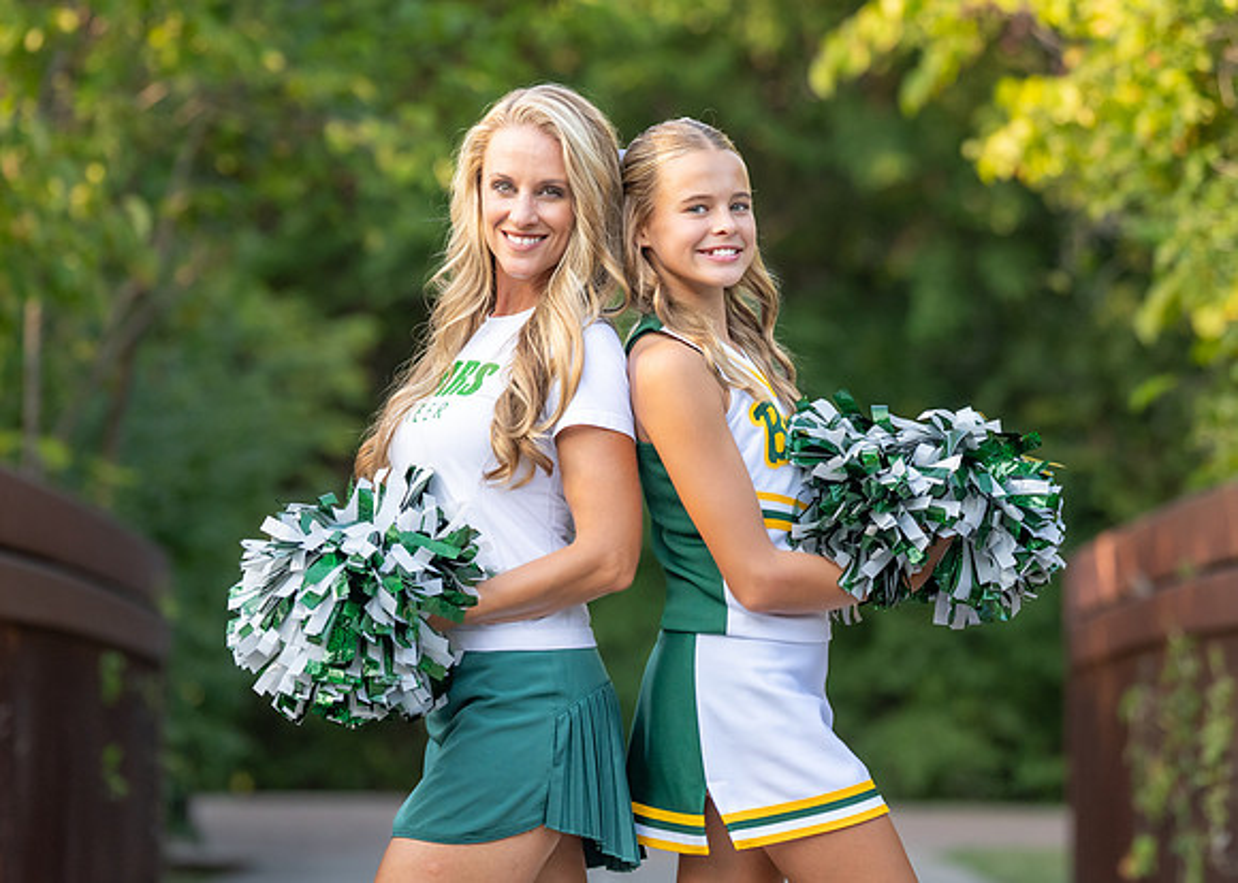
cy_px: 372
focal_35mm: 175
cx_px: 602
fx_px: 6141
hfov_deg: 11.5
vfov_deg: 8.2
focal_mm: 117
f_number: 2.8
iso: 800
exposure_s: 1/1000
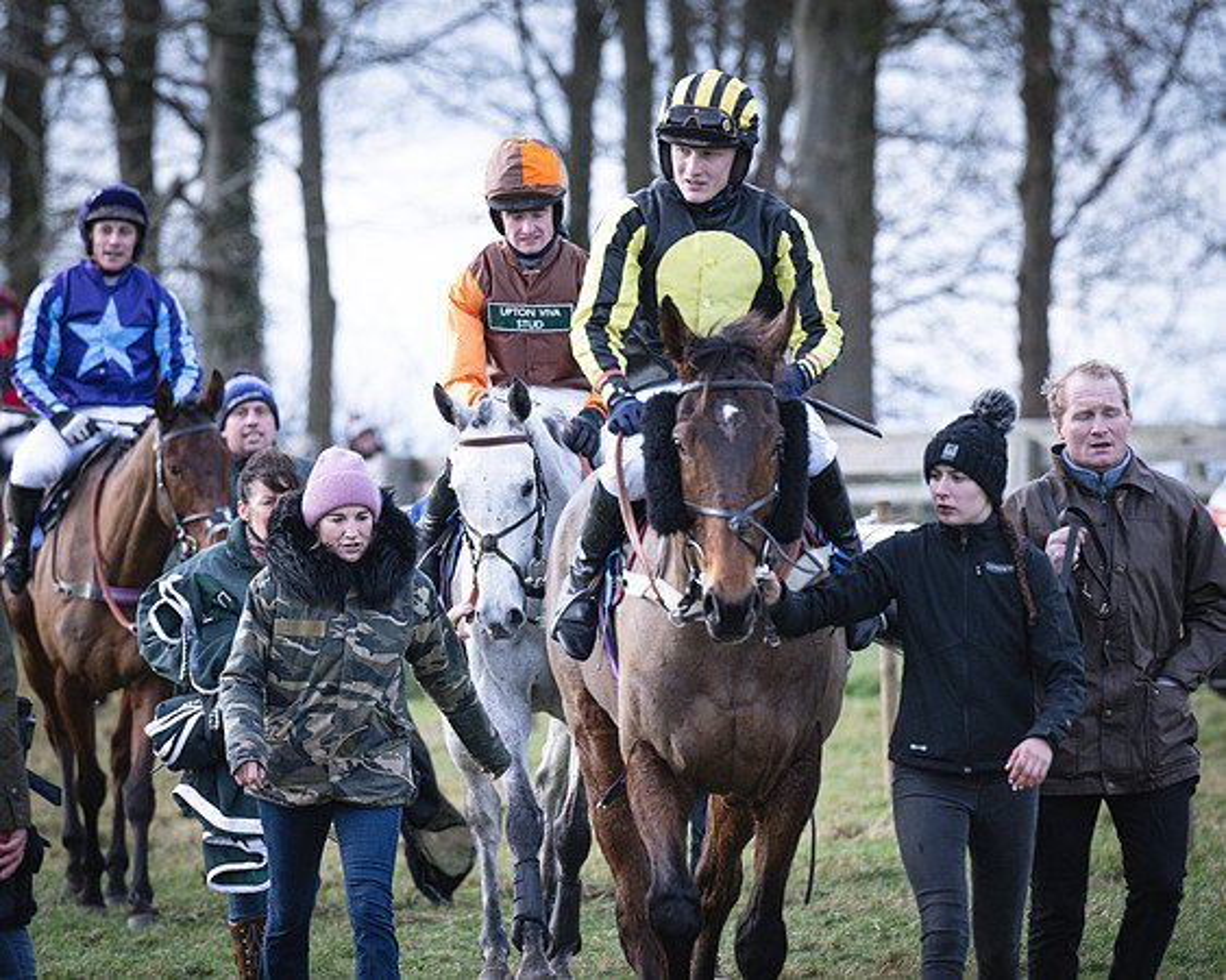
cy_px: 457
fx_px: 13654
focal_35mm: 376
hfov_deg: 5.1
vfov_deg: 4.1
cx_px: 406
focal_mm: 200
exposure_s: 1/1000
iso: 800
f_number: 4
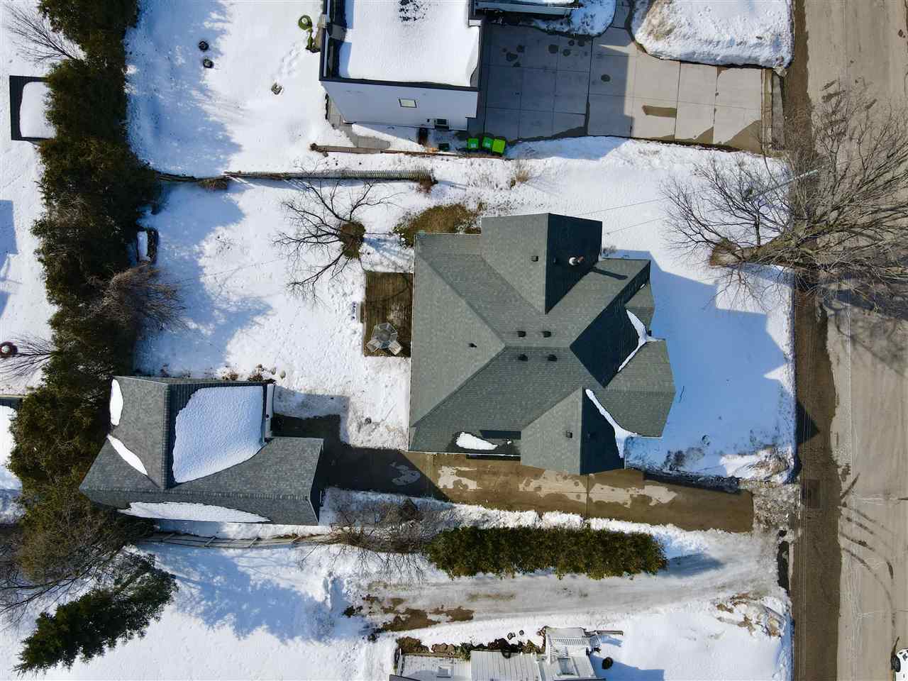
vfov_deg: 56.8
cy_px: 340
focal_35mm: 24
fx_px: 630
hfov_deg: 71.6
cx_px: 454
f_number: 2.8
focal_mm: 4.5
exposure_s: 1/1250
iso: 100
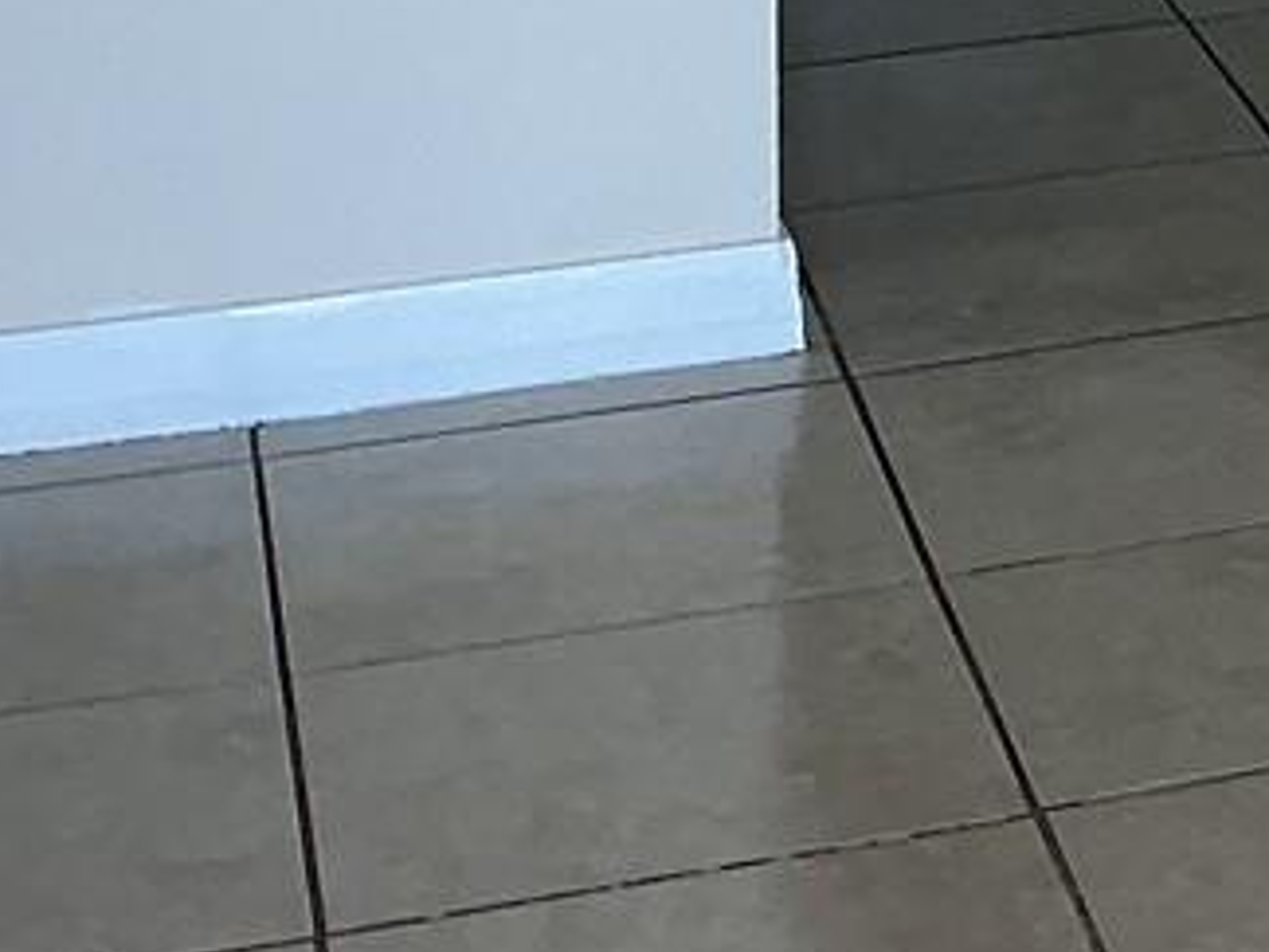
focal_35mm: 143
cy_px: -1183
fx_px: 5242
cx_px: 2601
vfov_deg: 9.4
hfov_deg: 12.1
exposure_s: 1/60
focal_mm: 3
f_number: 1.8
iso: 40
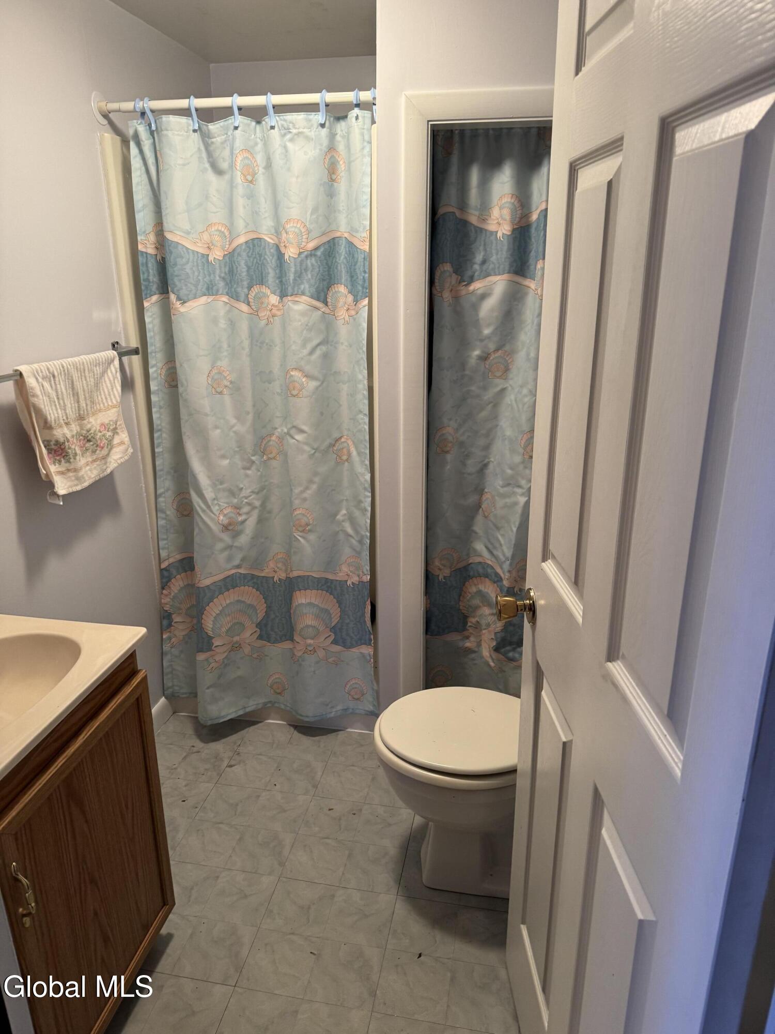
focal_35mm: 24
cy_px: 517
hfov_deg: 56.8
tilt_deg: -19.2
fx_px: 716
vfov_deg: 71.6
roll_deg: +0.1
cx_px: 388
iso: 250
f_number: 1.78
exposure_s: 1/60
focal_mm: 6.76
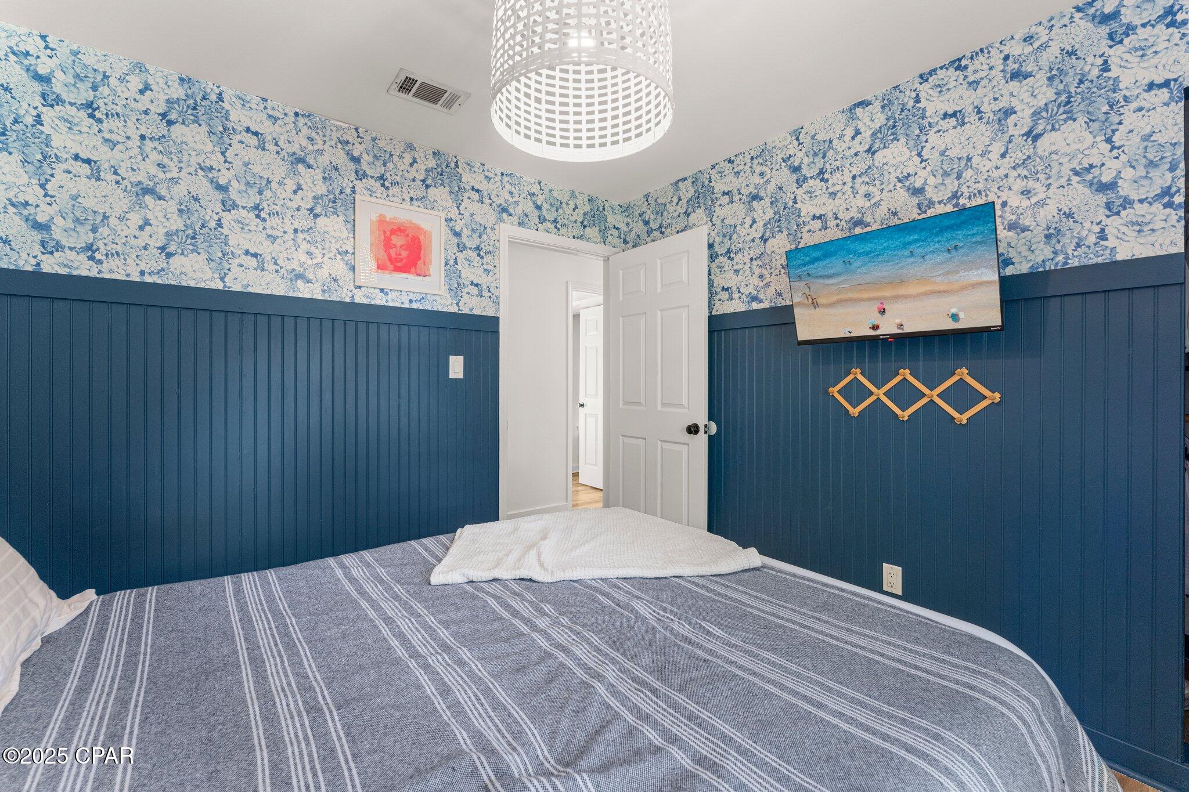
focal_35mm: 14
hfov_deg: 104.3
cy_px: 396
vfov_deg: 81.2
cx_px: 594
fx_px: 462
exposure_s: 1/10
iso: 400
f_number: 8
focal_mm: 14
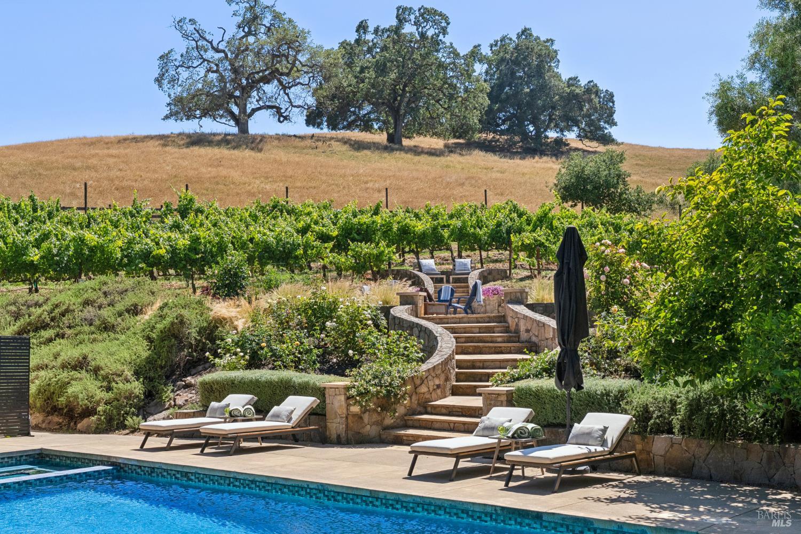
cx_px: 400
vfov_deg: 31.2
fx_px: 957
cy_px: 267
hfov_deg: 45.4
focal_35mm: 43
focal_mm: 43
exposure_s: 1/500
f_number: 11
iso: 640
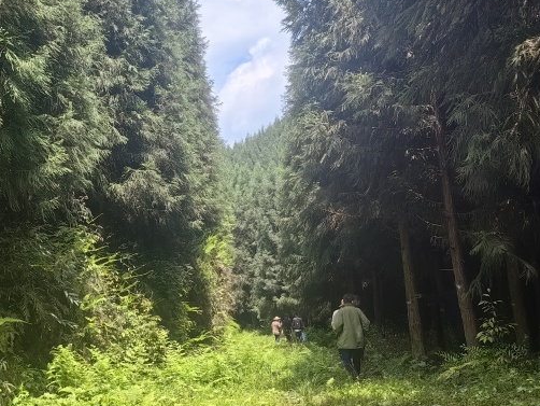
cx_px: 207
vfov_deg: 33.6
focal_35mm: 43
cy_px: 173
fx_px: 671
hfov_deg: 43.5
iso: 50
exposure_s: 1/1672
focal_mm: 5.75
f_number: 2
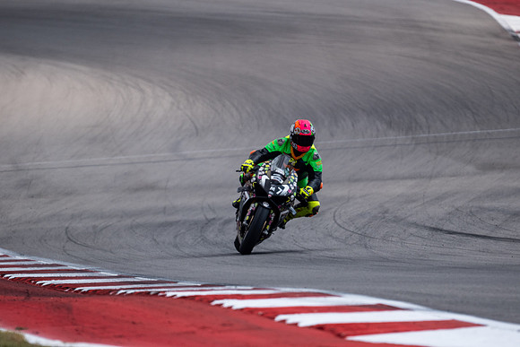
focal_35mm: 750
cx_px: 260
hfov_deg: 2.7
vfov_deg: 1.8
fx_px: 10835
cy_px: 174
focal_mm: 500
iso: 400
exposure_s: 1/2500
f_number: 5.6
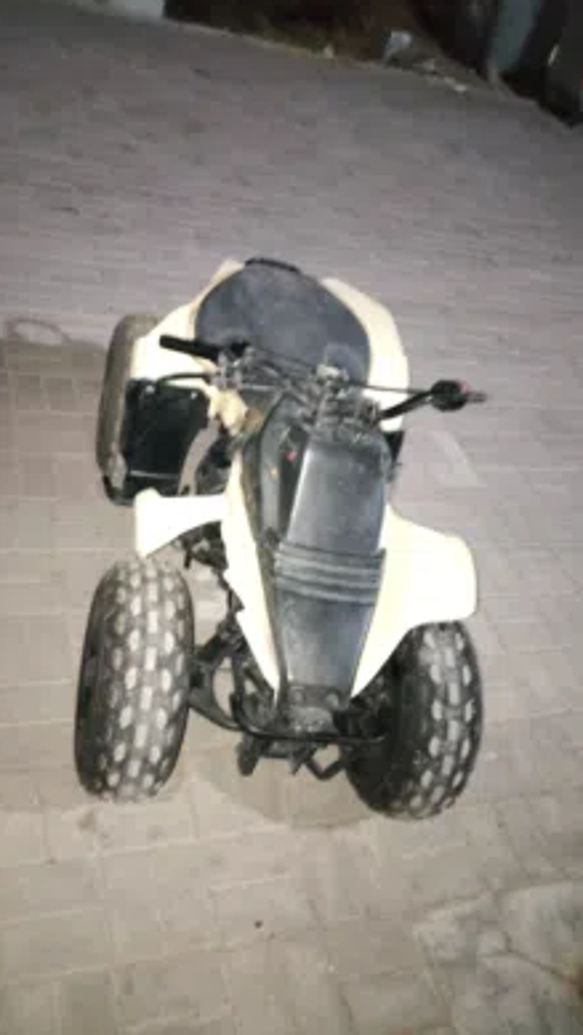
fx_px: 769
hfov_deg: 41.4
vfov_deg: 67.9
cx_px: 237
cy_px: 506
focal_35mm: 28
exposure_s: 1/10
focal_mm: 4.15
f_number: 1.8
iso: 6541
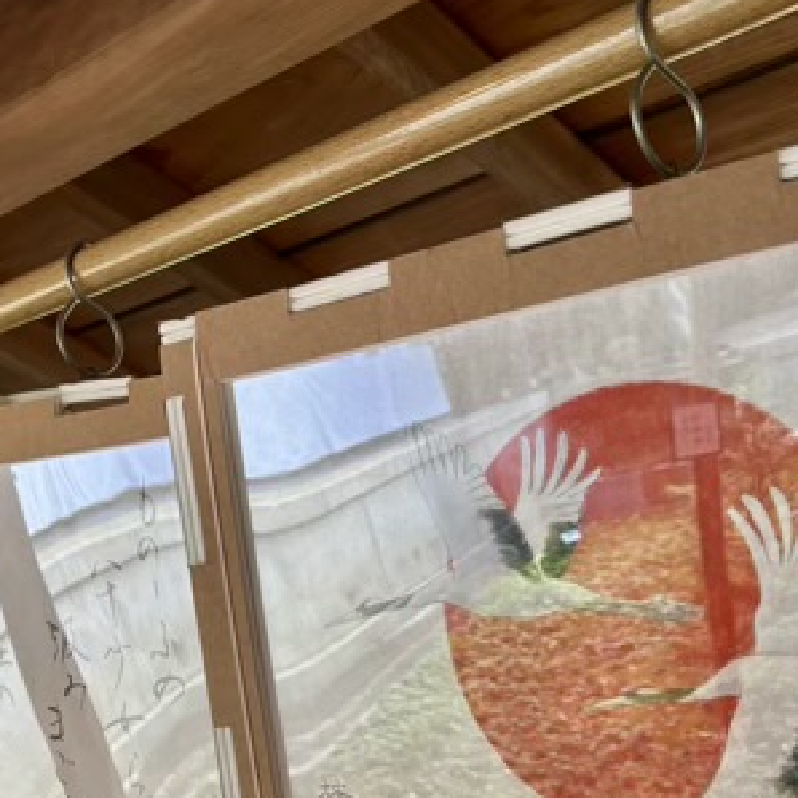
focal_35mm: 54
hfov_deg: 31.6
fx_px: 1408
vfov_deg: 31.0
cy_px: 620
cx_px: 359
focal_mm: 5.96
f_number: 1.6
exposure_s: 1/121
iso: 125
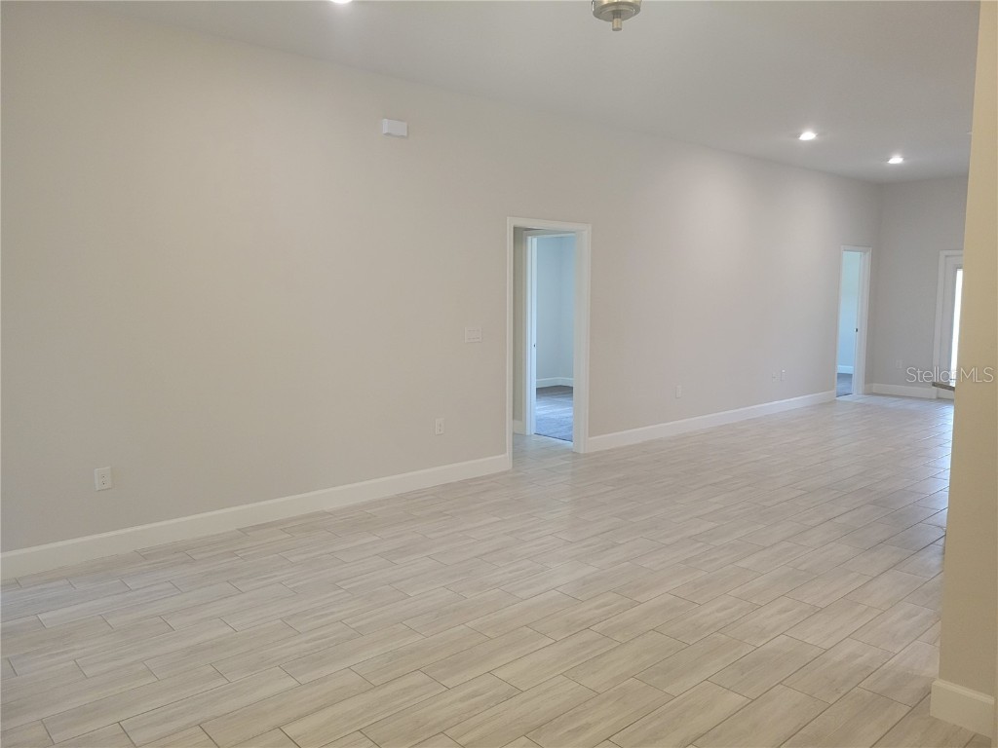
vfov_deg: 53.1
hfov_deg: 67.3
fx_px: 750
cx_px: 499
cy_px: 374
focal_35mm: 26
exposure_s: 1/120
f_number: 1.8
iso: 250
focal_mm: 5.4
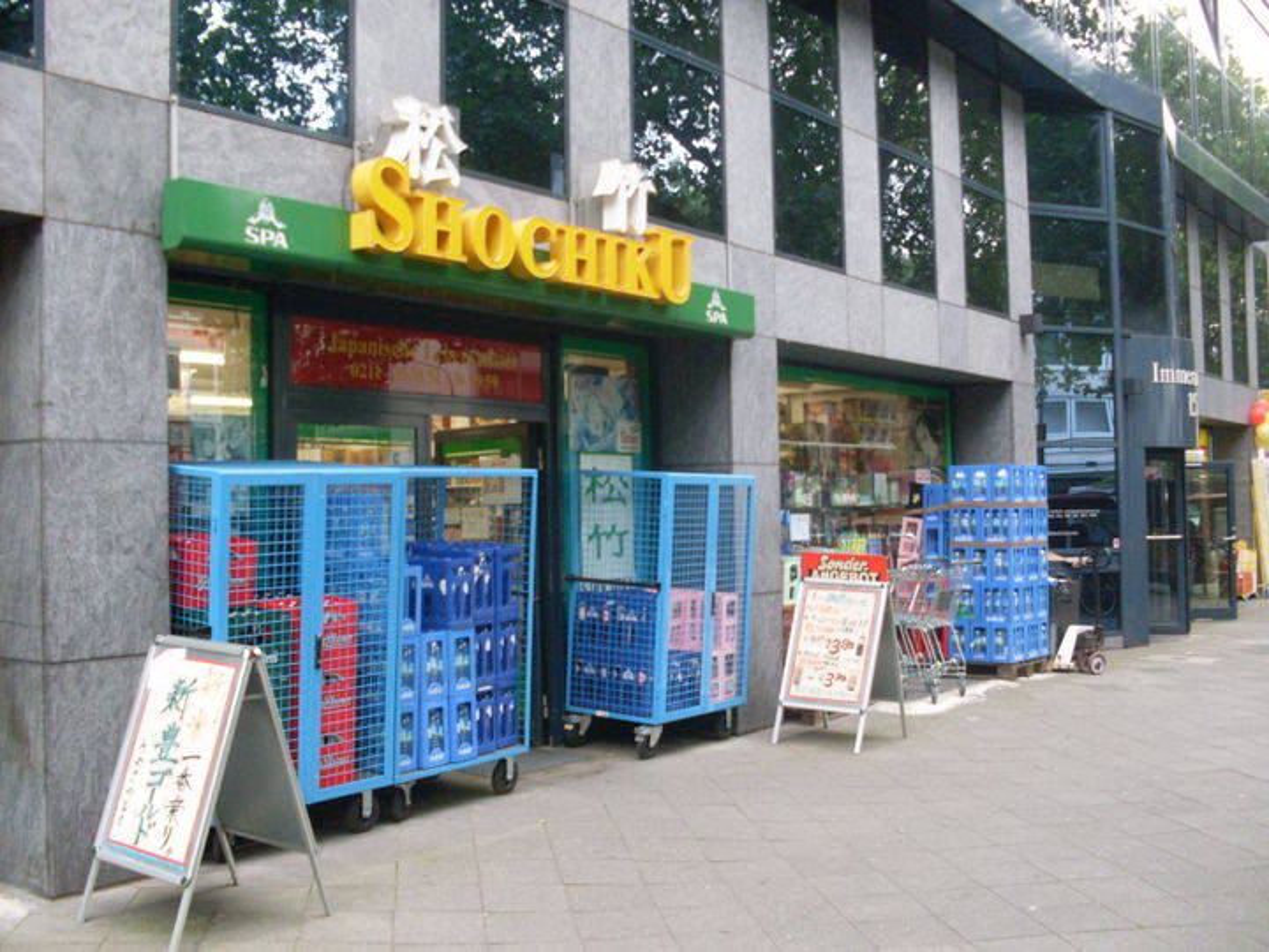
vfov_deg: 37.7
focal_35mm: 38
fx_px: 1393
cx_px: 634
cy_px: 476
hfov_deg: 49.0
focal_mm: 6.3
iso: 100
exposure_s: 1/45
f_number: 2.8
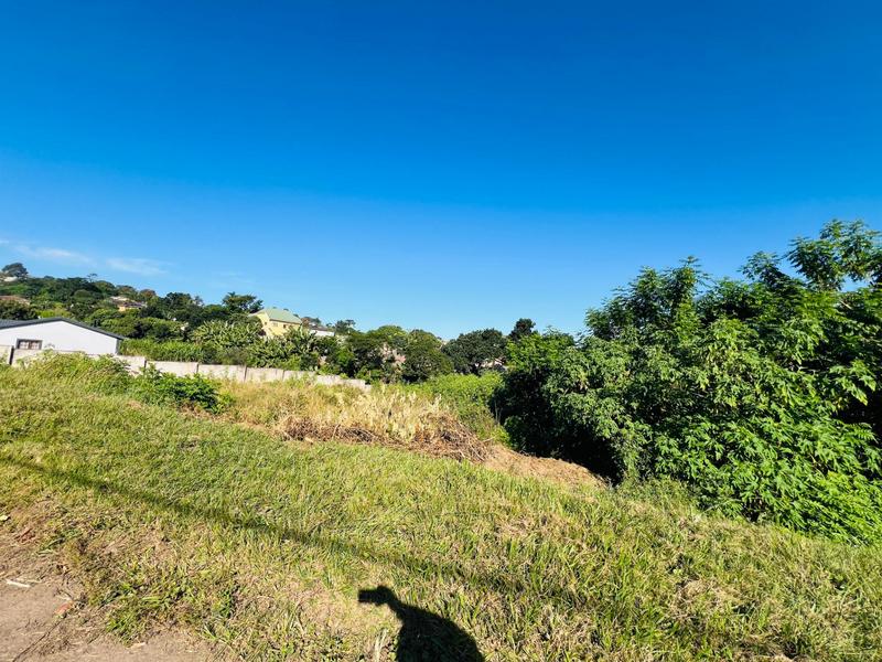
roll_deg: -3.6
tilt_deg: +5.3
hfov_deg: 106.2
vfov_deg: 89.9
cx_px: 441
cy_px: 331
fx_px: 331
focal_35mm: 13
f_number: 1.8
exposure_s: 1/1468
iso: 32
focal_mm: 1.57
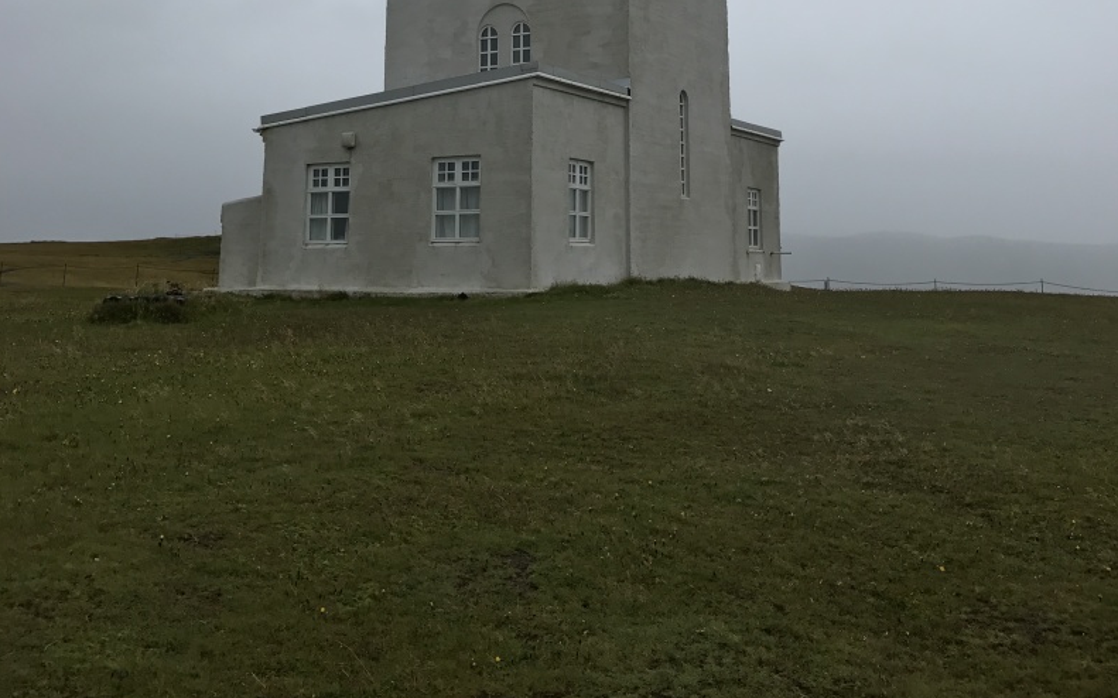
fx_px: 1219
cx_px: 561
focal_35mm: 40
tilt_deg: +10.1
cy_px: 24
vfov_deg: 30.1
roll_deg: +1.3
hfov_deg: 49.3
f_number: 1.8
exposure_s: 1/1842
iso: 20
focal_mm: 3.99
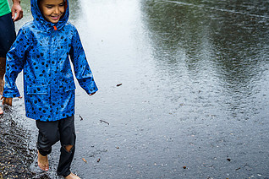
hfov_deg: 32.5
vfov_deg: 22.8
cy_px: 45
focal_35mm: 59
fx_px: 441
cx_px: 36
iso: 640
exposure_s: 1/1000
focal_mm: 30.7
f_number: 2.8
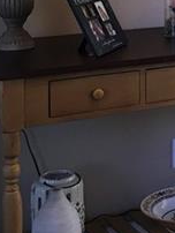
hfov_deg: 12.3
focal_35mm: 110
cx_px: 315
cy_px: -29
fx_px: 740
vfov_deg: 17.2
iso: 25
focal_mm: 4.15
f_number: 2.2
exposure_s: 1/30
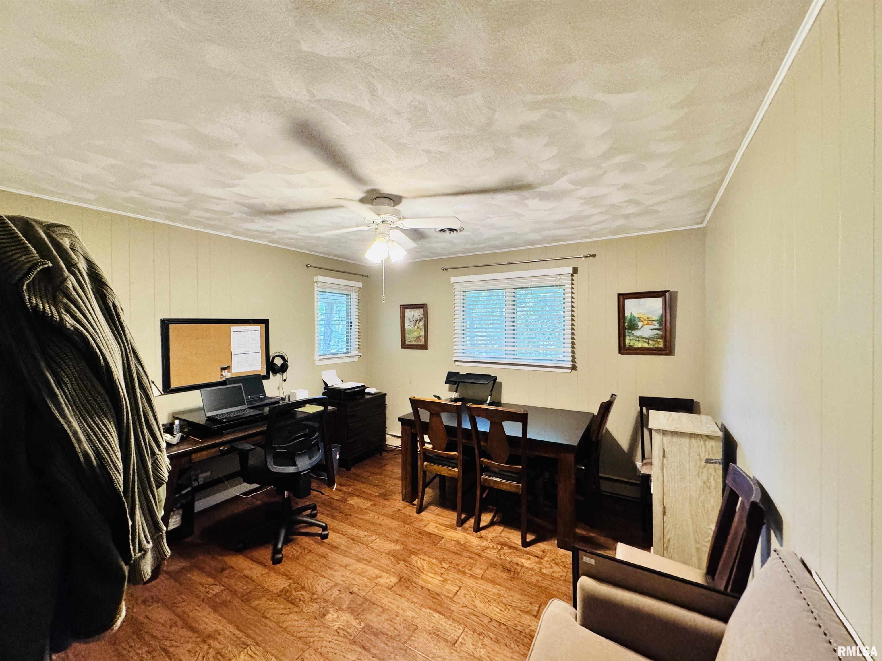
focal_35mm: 14
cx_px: 441
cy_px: 330
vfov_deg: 85.7
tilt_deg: -0.5
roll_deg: +1.0
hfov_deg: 102.1
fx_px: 357
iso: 400
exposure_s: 1/60
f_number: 2.2
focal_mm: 2.22
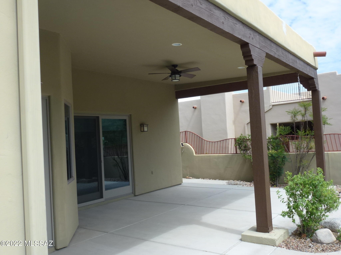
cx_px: 170
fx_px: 296
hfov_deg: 60.0
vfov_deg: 46.8
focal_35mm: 30
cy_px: 128
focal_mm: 5.4
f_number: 3.5
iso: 100
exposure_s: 1/800
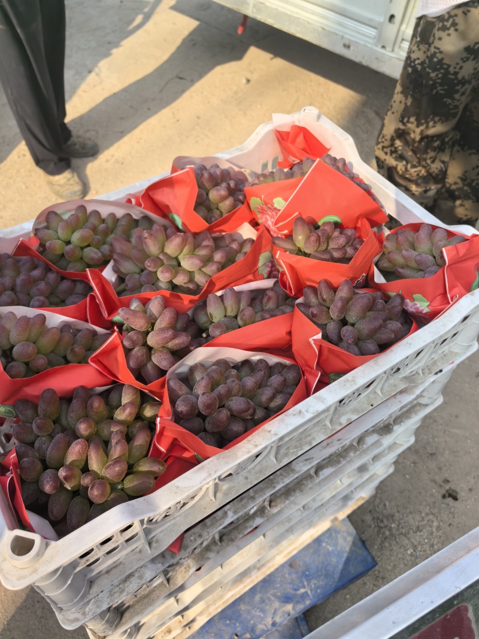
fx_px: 498
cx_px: 240
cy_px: 320
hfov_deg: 51.3
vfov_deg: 65.3
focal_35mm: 27
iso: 50
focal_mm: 5.75
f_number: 2
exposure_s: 1/1992
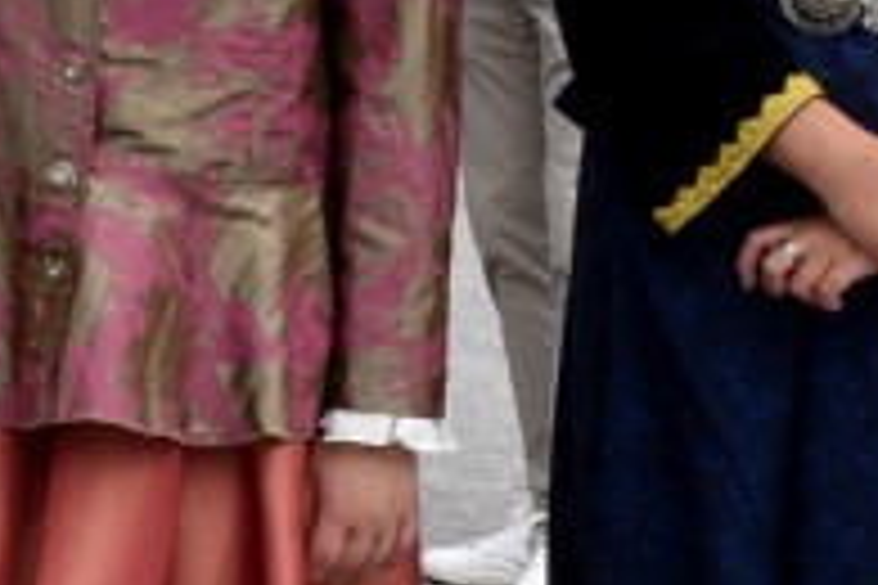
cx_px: -342
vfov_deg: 8.5
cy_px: 335
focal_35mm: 162
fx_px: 3940
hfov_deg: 12.2
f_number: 8
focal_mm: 21
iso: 180
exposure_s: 1/250
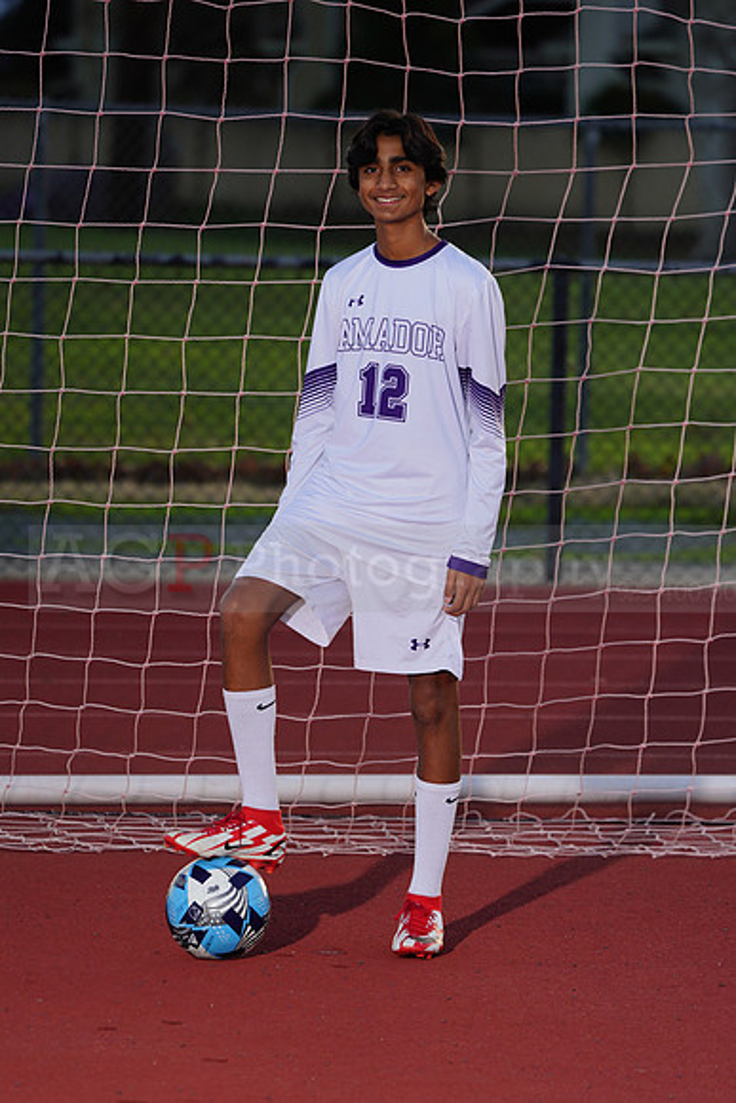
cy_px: 552
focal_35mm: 238
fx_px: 7294
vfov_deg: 8.6
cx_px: 368
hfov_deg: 5.8
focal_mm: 238
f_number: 5.6
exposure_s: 1/250
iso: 200
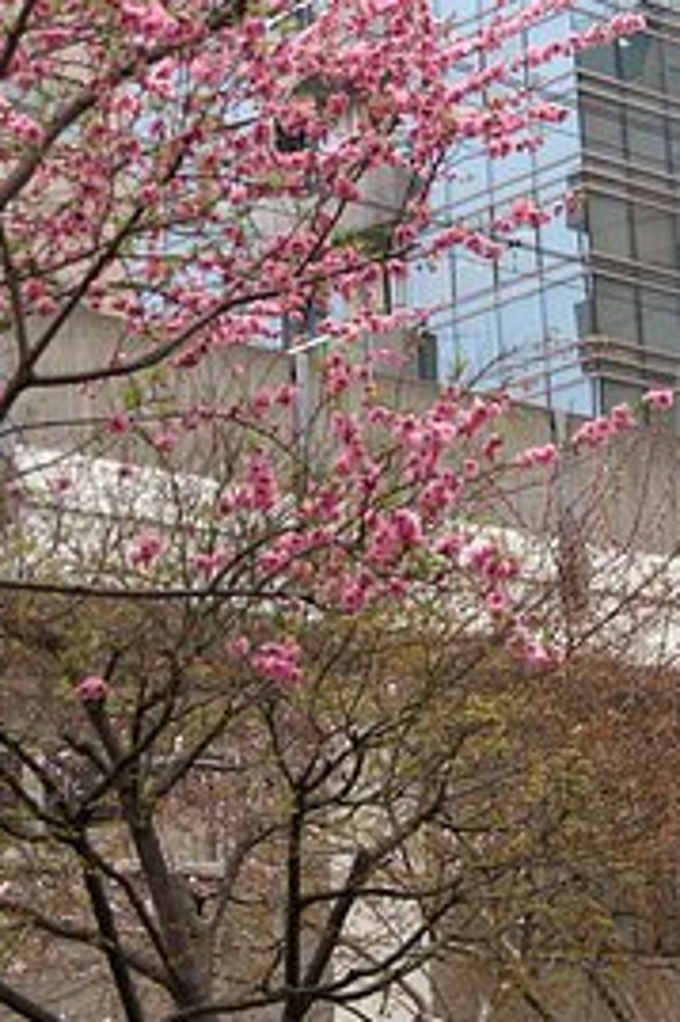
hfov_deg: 13.6
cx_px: 467
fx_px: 2835
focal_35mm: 100
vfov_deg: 20.3
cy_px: 251
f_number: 4.5
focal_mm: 35
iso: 200
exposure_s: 1/40
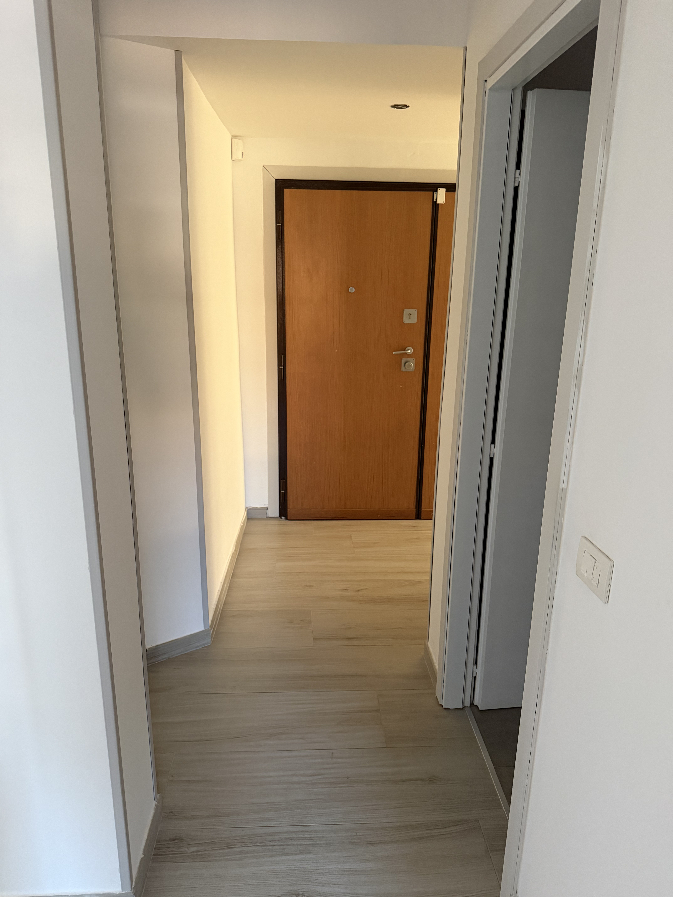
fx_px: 622
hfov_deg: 56.8
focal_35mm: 24
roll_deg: -1.3
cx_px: 336
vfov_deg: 71.6
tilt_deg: -15.3
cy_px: 448
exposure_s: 1/60
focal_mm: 6.76
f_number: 1.78
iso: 800
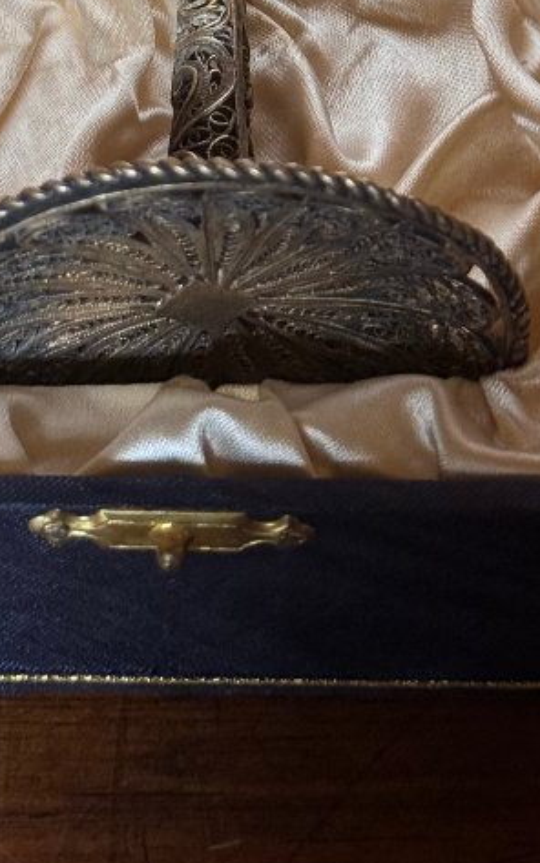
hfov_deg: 10.1
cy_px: -175
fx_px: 3035
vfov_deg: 15.6
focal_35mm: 129
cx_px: 120
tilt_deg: -40.1
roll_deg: +2.7
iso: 100
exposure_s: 1/85
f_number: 1.78
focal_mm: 6.76
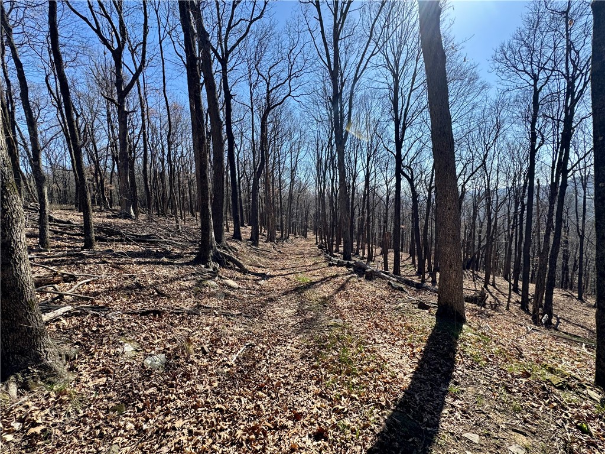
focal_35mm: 14
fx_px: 245
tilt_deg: -5.4
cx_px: 302
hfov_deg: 102.1
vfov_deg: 85.7
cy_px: 227
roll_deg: +2.5
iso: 40
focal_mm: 2.22
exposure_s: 1/910
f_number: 2.2
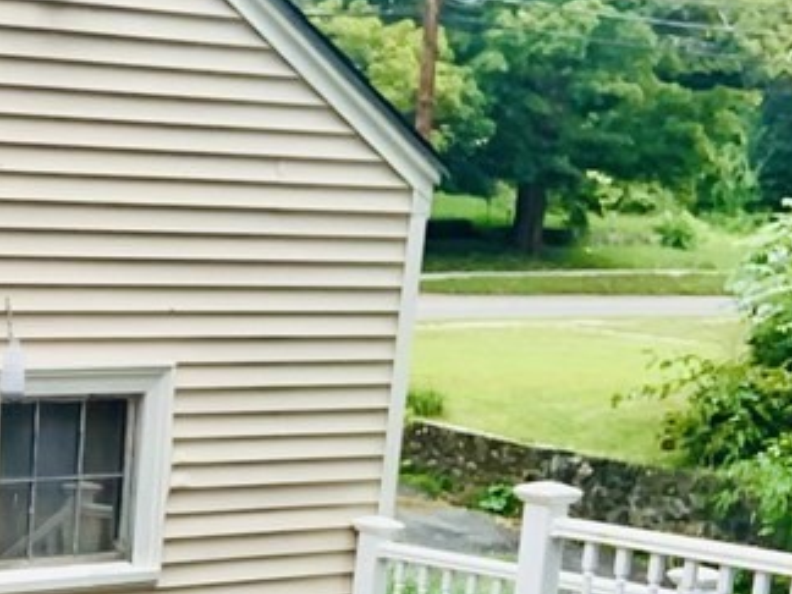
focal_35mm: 101
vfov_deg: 14.3
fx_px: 2311
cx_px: -240
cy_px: 672
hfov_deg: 18.1
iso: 16
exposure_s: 1/246
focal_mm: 2.87
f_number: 2.2
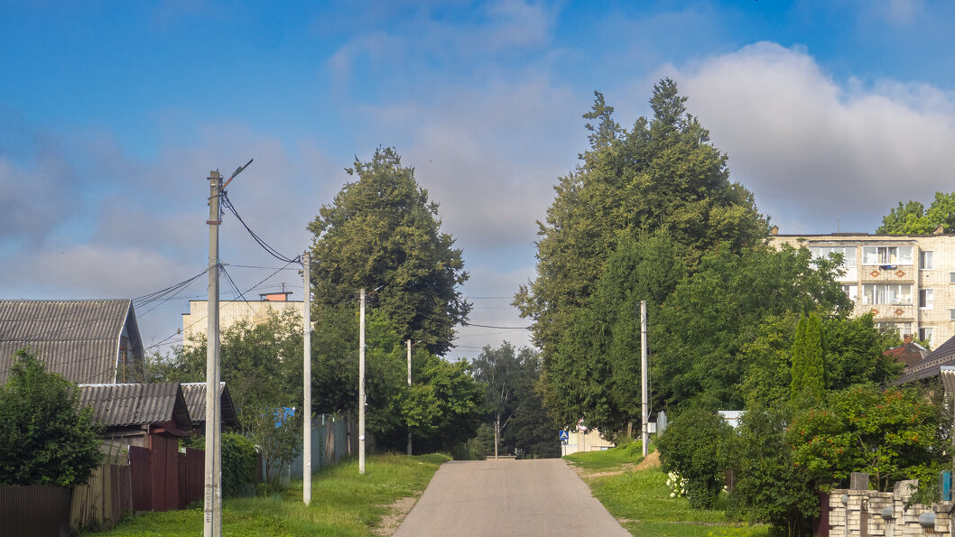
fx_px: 2228
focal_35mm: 88
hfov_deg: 24.2
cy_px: 313
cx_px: 474
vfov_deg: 13.7
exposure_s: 1/500
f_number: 8
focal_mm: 40
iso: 320
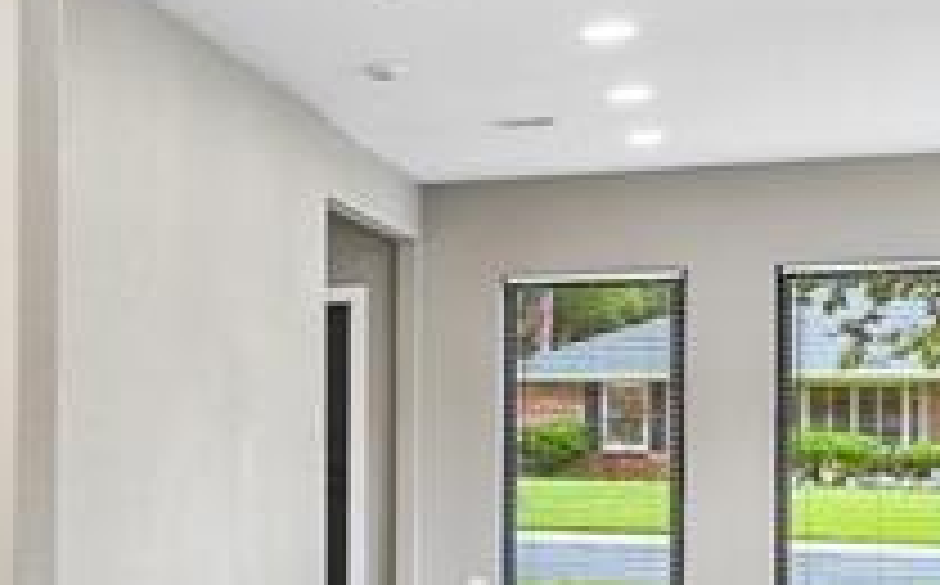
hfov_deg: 22.2
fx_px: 1791
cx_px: -598
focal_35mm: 70
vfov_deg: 18.5
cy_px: 392
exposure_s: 1/25
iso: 400
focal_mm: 14
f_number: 8
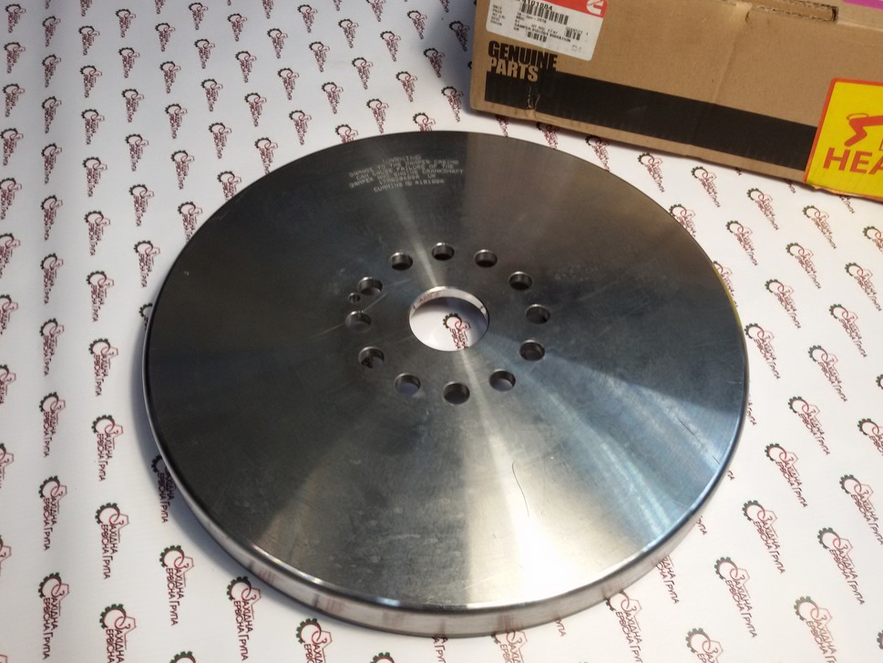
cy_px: 336
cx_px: 442
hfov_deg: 56.8
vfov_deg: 44.2
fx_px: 816
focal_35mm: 32
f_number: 2.4
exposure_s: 1/33
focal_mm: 2.93
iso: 64
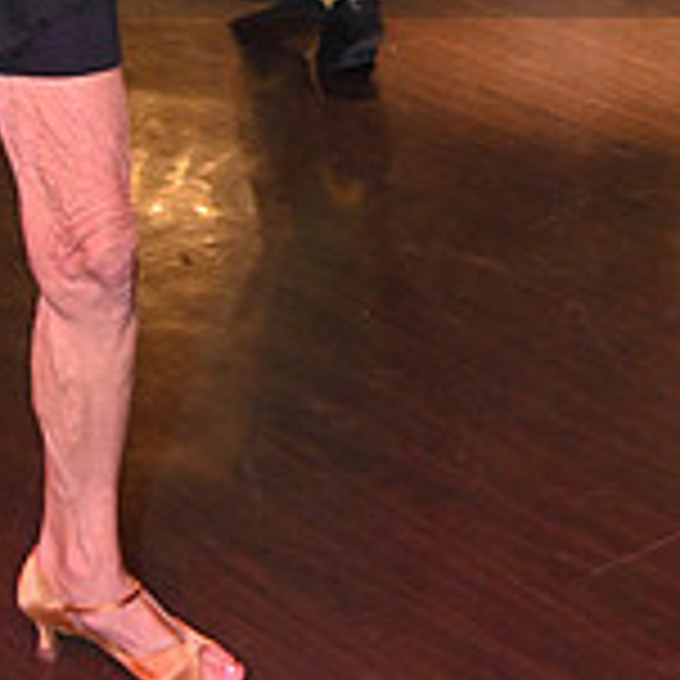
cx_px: 412
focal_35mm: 124
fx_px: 2756
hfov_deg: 14.1
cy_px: -131
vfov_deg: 13.7
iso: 4000
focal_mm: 38
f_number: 4
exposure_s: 1/100
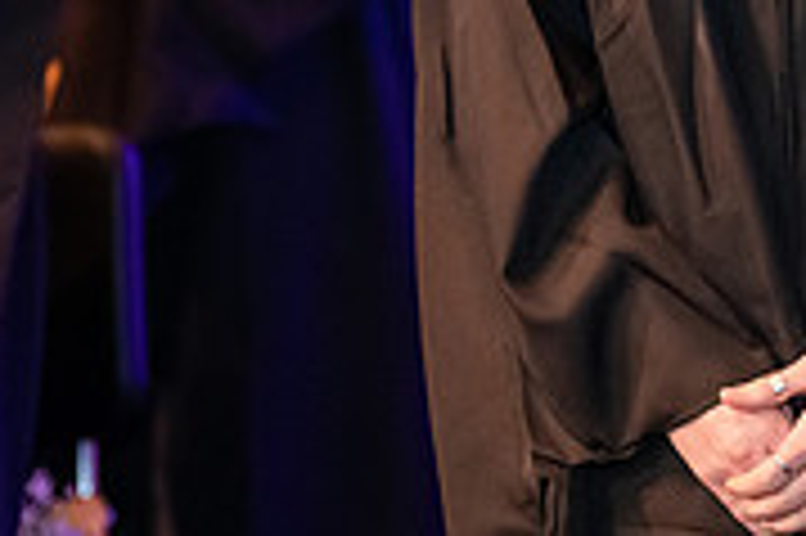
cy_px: -209
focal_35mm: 331
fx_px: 7404
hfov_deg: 6.2
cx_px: 711
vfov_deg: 4.1
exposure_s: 1/200
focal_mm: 102
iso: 3200
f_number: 3.2
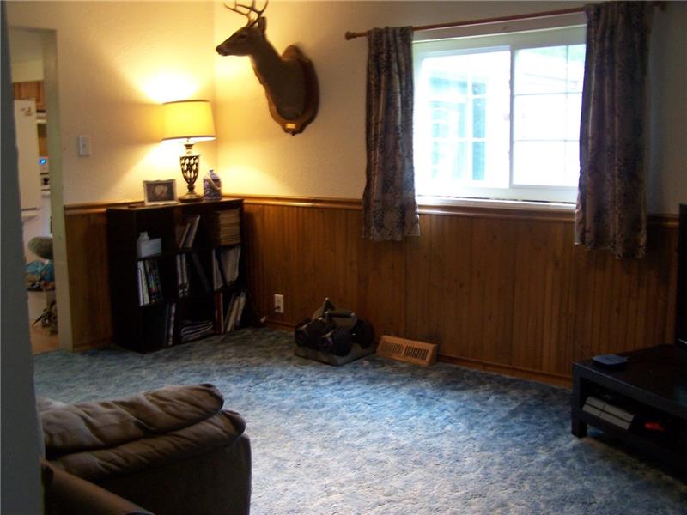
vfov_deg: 37.7
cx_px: 344
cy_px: 258
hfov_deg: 49.0
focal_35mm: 38
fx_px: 754
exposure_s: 1/8
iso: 140
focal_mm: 6.3
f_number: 2.8
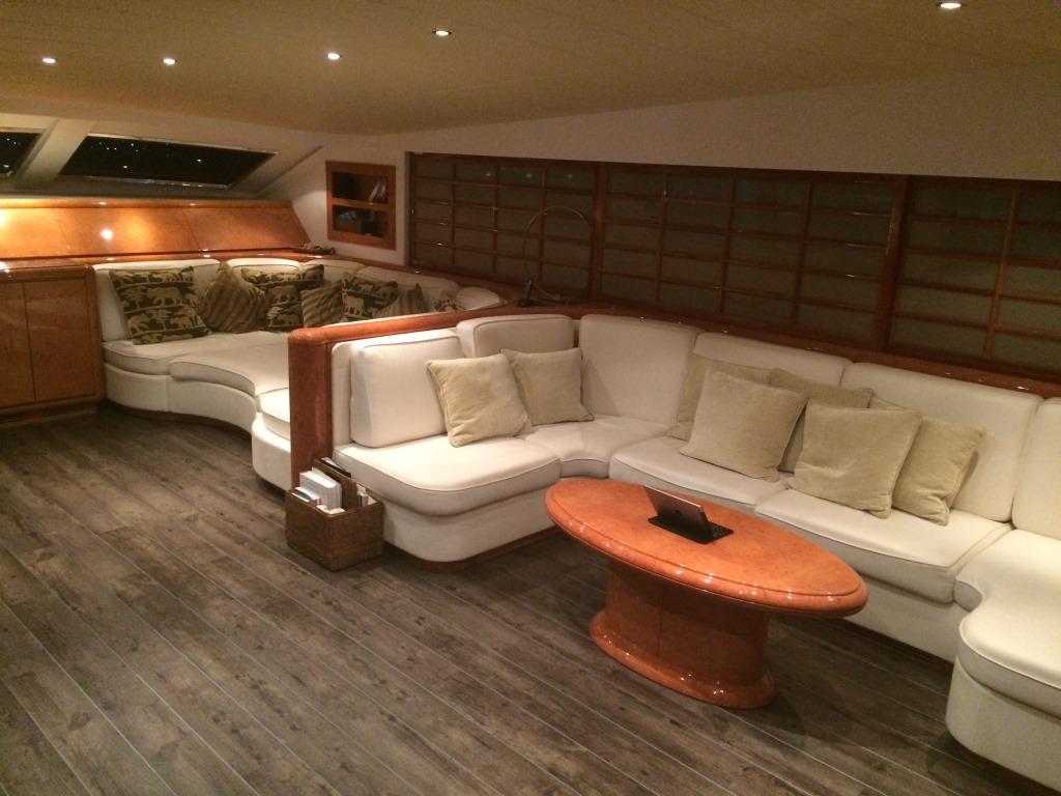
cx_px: 530
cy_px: 398
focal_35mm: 29
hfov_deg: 61.7
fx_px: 889
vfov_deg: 48.2
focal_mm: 4.15
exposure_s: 1/17
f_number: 2.2
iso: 320
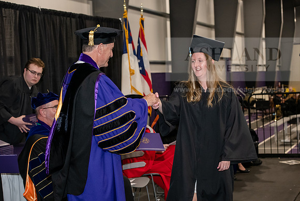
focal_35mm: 70
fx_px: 583
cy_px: 100
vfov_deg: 19.5
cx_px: 150
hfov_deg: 28.8
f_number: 5
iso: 2500
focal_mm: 70
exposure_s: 1/200
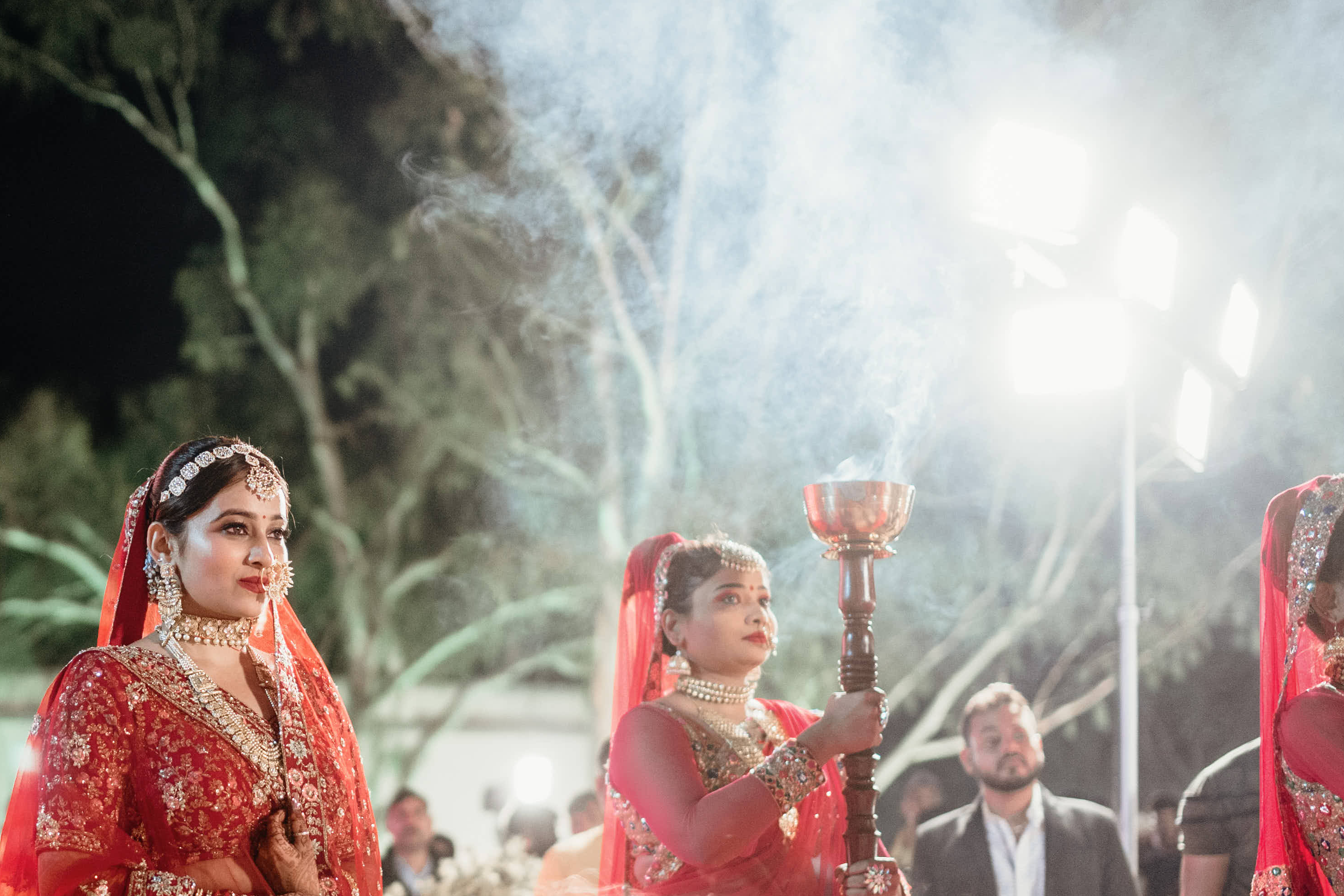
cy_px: 777
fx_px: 2650
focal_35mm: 71
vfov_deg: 18.9
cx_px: 282
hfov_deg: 27.9
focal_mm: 35
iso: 1000
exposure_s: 1/200
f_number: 1.4
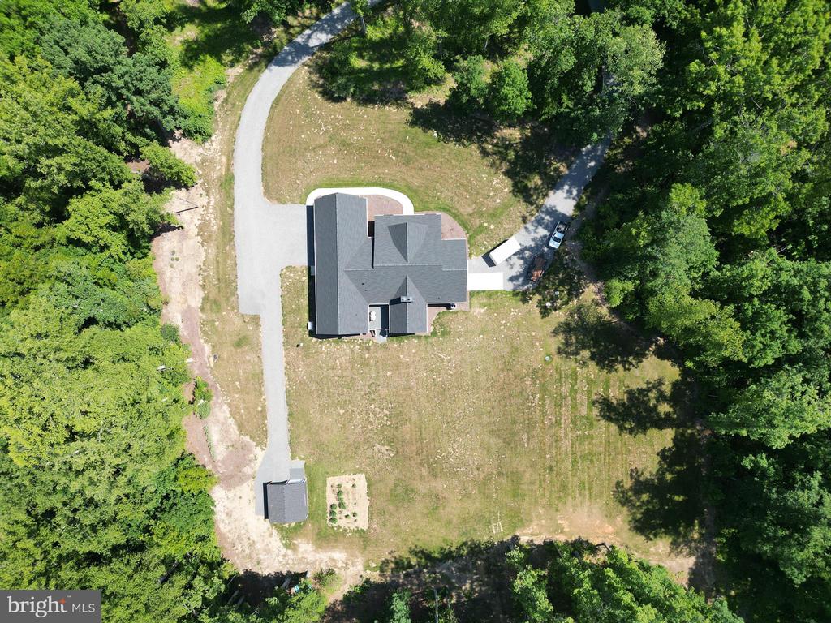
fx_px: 576
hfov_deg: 71.6
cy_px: 312
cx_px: 416
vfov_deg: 56.8
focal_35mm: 24
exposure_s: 1/1500
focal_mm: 6.72
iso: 120
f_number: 1.7
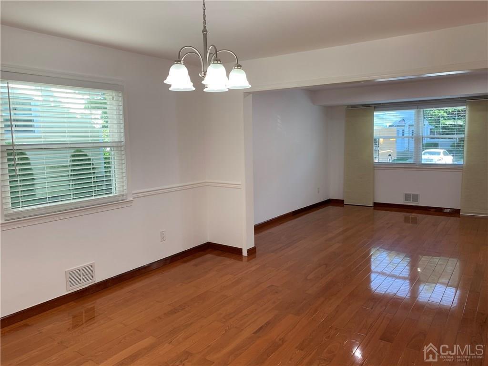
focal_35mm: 26
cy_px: 183
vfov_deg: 53.1
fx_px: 367
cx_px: 244
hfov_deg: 67.3
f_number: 1.8
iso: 64
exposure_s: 1/120
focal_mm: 4.25
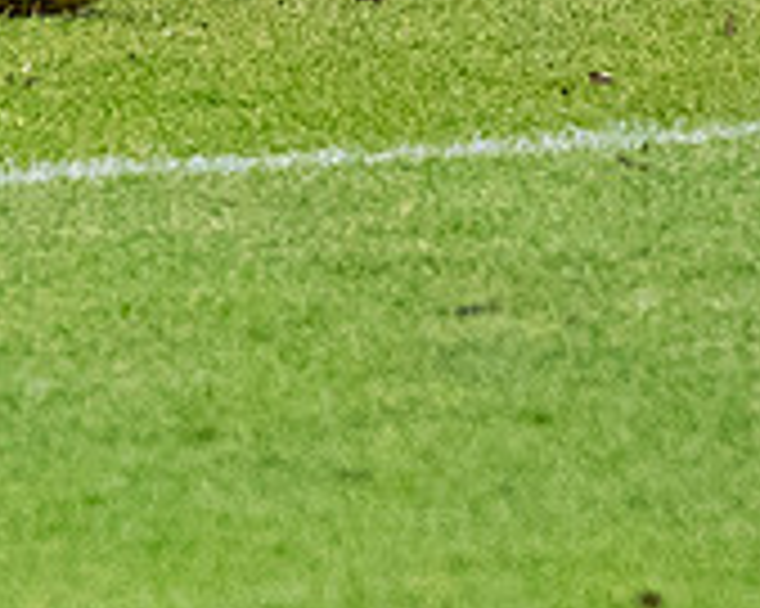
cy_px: 912
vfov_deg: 0.6
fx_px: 57369
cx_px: -1523
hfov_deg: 0.8
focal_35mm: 2552
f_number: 2.8
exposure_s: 1/1250
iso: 1600
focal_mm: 200
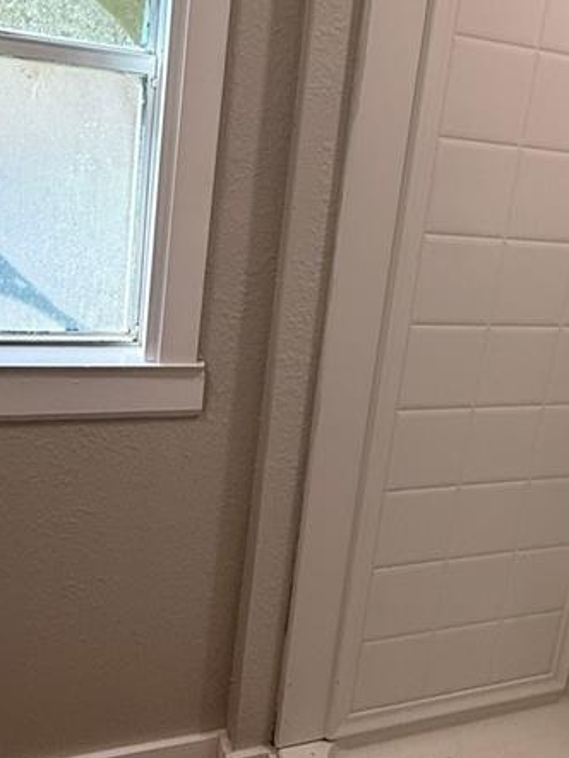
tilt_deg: -15.8
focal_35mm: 38
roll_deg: -8.4
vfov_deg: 48.7
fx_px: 832
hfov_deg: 37.4
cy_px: 316
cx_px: 370
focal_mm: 2.22
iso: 80
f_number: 2.2
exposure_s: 1/120
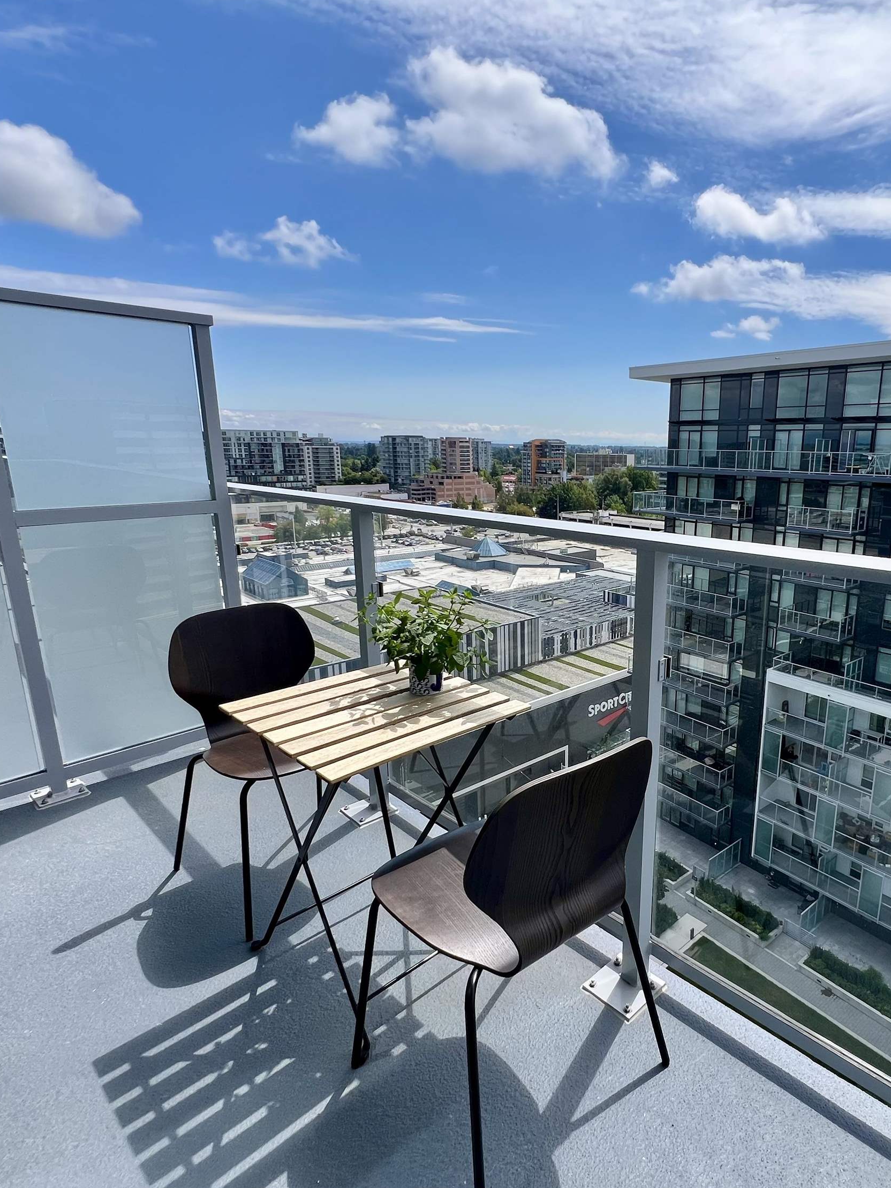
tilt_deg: -14.4
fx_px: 618
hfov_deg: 69.8
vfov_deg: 87.7
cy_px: 612
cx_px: 586
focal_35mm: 18
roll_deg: -0.6
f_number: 1.8
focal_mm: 1.57
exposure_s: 1/1647
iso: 32
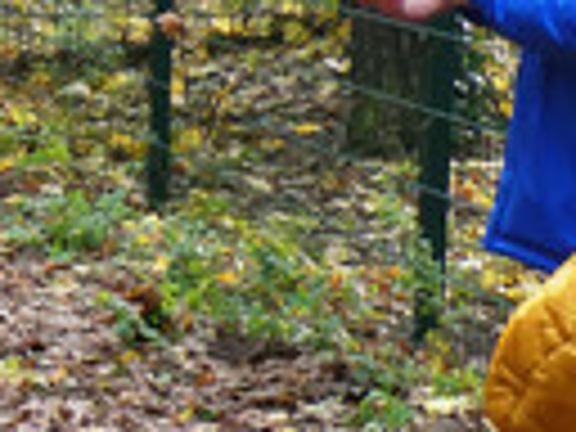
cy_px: 288
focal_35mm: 144
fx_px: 2396
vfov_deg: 10.3
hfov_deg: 12.3
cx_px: -522
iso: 160
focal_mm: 6.7
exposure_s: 1/80
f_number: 3.7
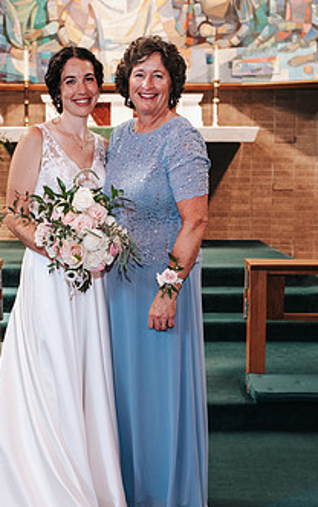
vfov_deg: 28.1
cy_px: 318
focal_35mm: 73
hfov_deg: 17.8
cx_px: 107
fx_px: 1011
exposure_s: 1/125
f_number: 3.2
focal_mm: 35
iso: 640
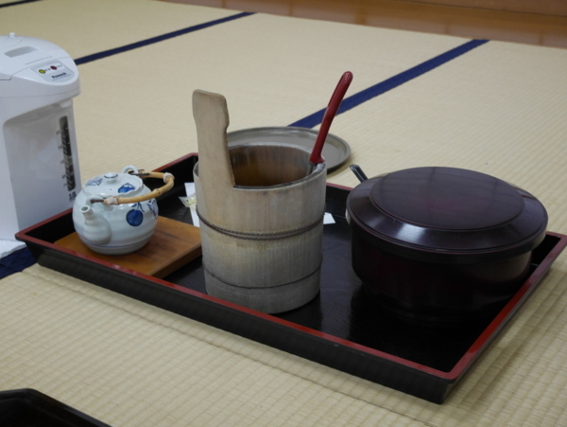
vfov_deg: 27.1
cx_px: 284
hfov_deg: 35.5
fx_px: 885
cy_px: 214
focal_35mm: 54
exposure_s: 1/60
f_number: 5.3
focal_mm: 27
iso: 1250
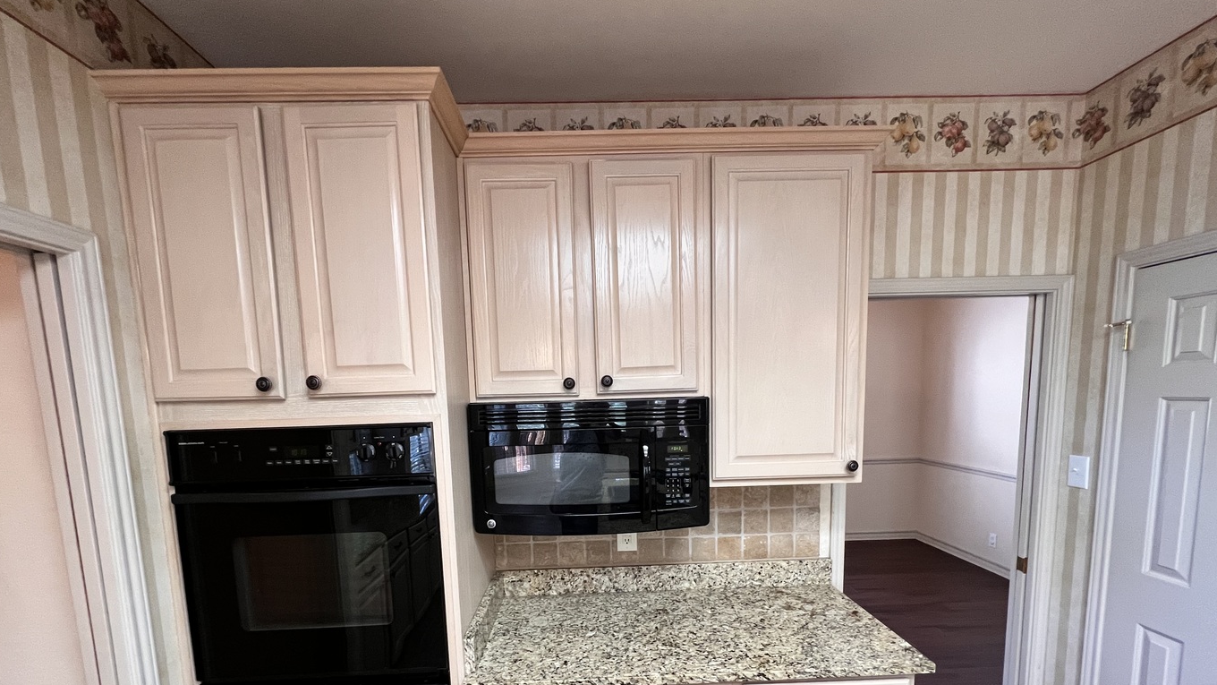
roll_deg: +1.4
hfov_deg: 103.0
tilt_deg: -7.4
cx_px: 603
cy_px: 457
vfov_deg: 68.6
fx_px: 484
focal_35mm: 15
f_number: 1.8
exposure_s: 1/60
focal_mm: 1.57
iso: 320
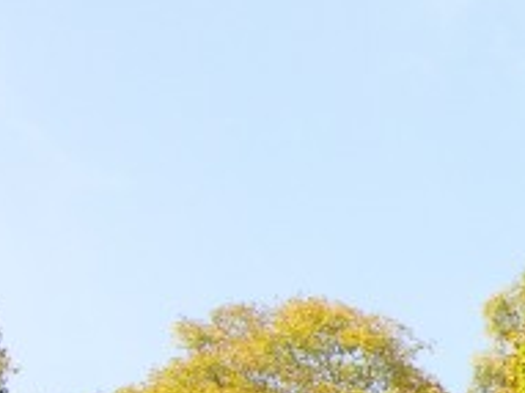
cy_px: 646
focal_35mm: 209
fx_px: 3168
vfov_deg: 7.0
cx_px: 1347
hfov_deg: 8.5
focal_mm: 10
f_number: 4.1
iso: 50
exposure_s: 1/93.9
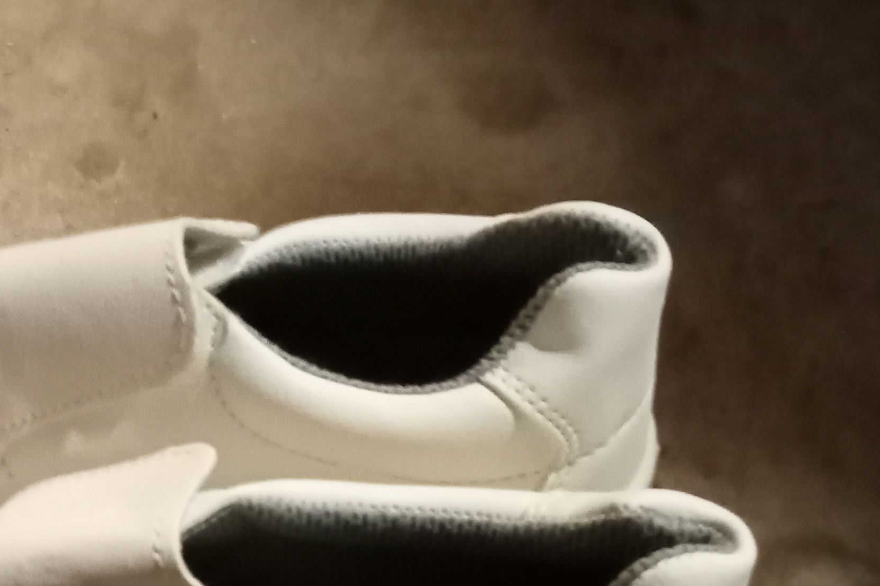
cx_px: 152
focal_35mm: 73
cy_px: 662
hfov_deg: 27.1
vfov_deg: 17.9
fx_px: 1784
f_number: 2.2
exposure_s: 1/25
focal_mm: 3.46
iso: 3278
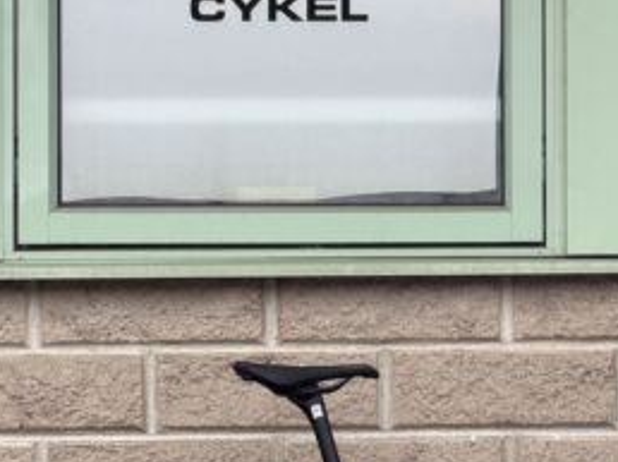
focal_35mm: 233
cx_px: 443
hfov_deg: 8.5
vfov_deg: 6.3
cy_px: 457
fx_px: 4156
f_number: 2.8
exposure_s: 1/133
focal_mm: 16.89
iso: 40
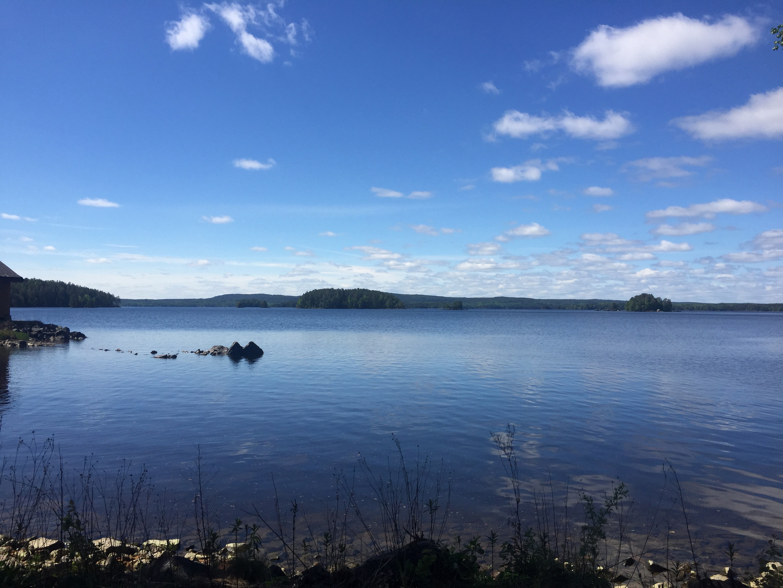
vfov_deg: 48.2
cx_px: 392
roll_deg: -0.6
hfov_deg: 61.7
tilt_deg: +1.8
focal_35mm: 29
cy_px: 294
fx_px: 656
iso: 32
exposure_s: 1/2639
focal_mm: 4.15
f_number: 2.2
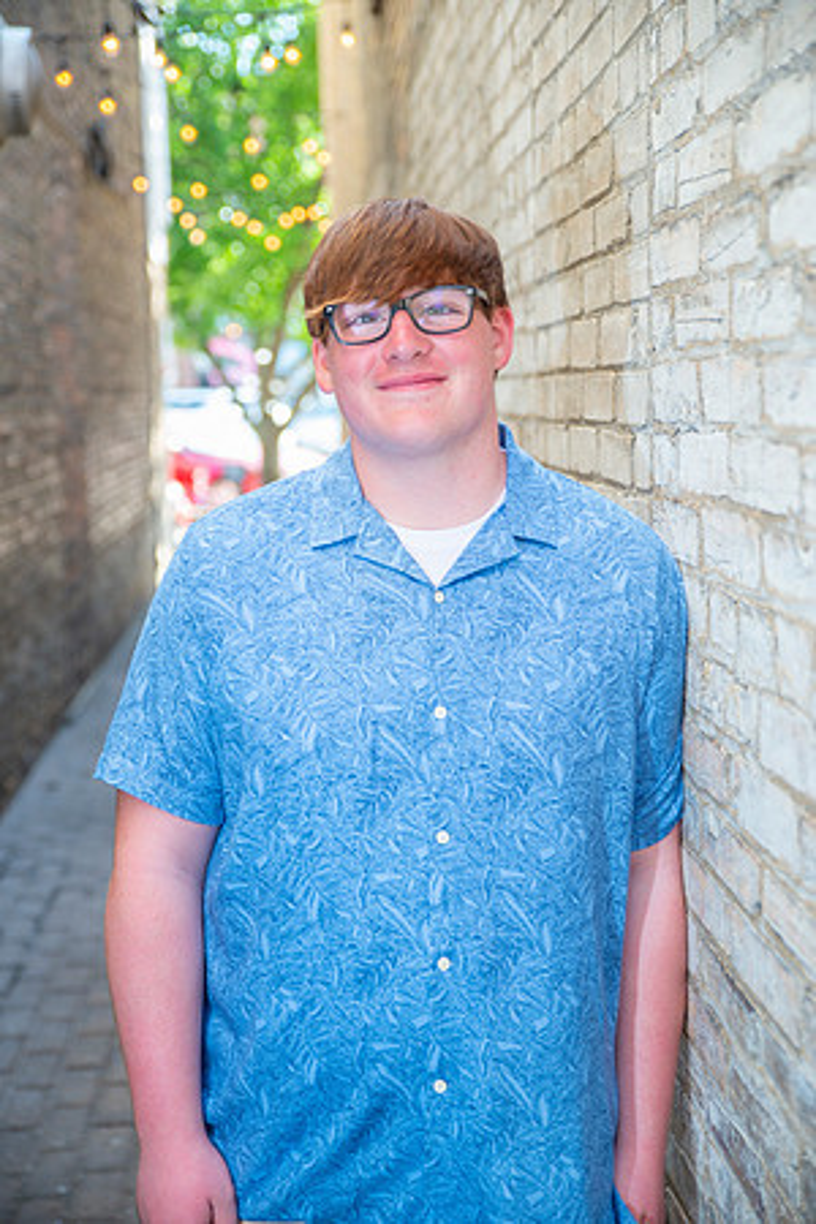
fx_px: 1768
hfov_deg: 26.0
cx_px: 408
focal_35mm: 52
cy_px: 612
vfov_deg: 38.2
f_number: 2.8
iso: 160
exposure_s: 1/125
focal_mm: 52
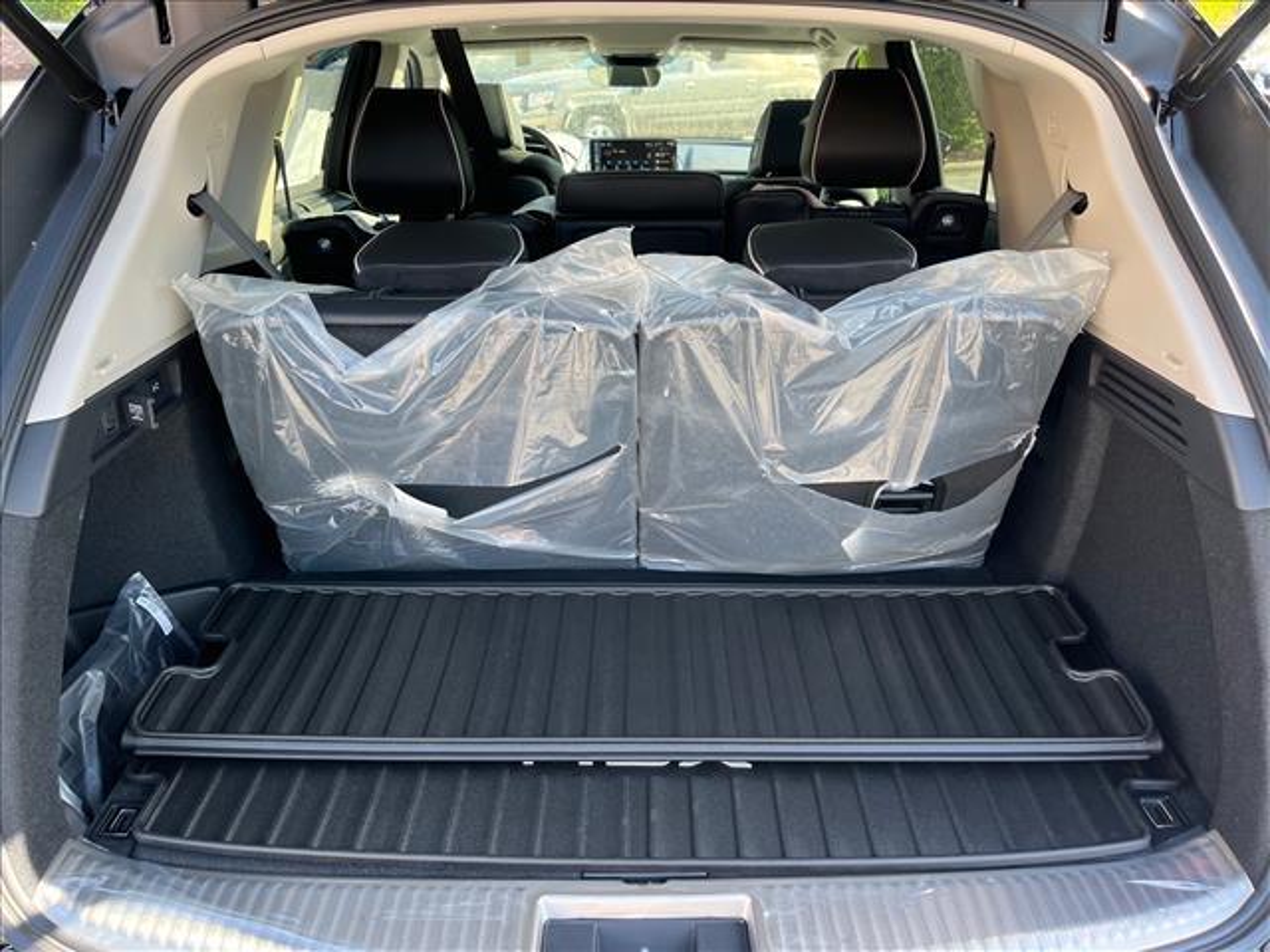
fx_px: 954
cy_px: 476
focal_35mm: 26
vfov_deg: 53.1
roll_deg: +2.2
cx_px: 635
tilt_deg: -25.9
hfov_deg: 67.3
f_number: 1.6
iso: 64
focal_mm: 5.1
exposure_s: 1/162
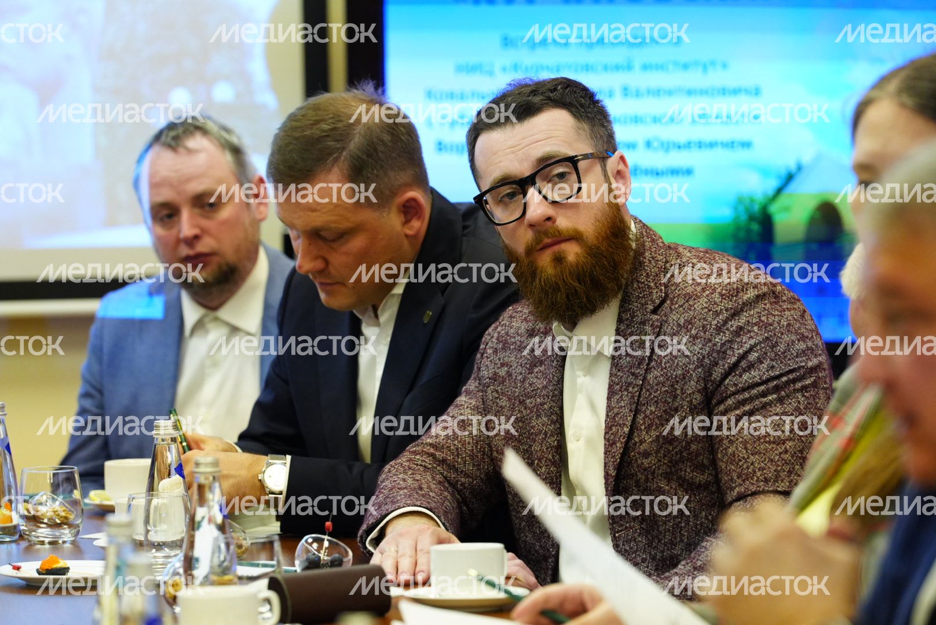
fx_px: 5204
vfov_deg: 6.9
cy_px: 312
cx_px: 468
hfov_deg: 10.3
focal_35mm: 200
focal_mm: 200
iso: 2500
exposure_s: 1/125
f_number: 5
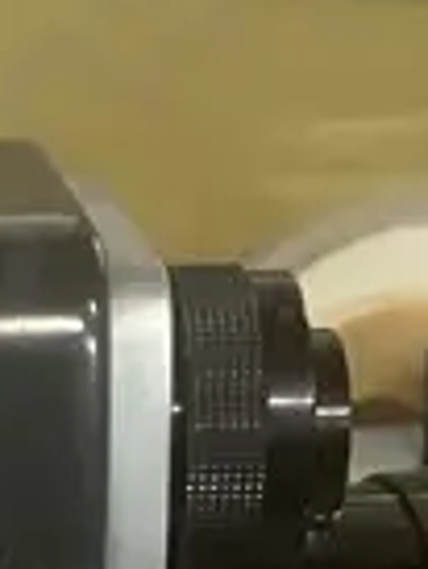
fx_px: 3440
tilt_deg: -21.2
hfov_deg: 6.8
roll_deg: +3.2
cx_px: -586
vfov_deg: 9.1
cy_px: 980
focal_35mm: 209
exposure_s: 1/50
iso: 320
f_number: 1.8
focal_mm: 3.99
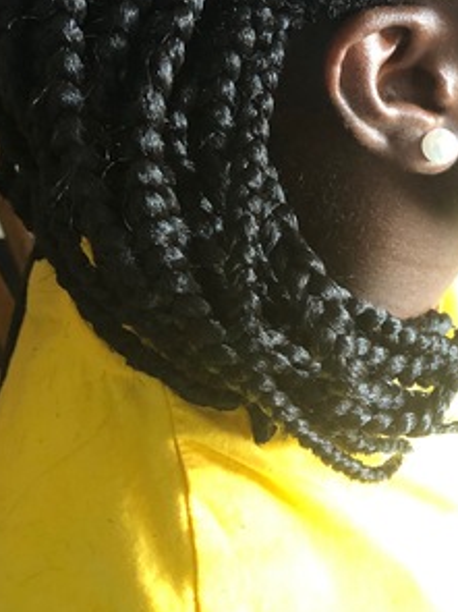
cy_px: 64
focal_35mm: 57
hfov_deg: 25.6
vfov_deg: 32.2
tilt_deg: -36.9
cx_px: 290
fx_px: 1006
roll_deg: +1.4
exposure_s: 1/5
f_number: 1.8
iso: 80
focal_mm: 3.99
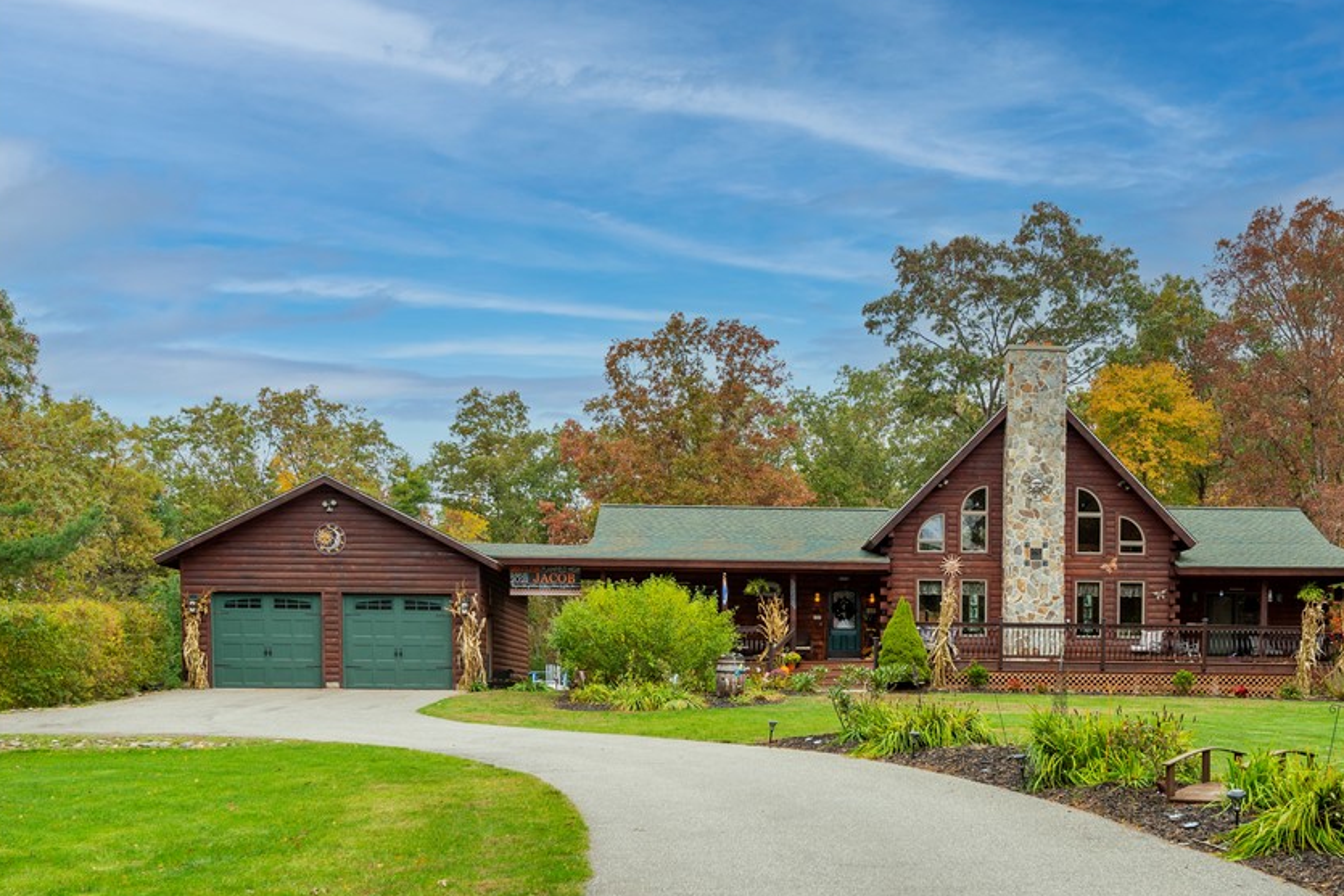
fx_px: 1456
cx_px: 856
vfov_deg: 34.1
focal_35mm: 39
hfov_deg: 49.0
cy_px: 557
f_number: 9
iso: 100
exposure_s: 1/50
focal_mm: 30
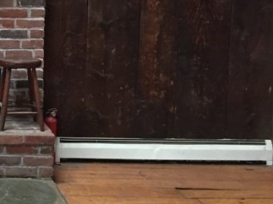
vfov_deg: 16.0
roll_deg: +0.0
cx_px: -104
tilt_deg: -7.1
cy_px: 46
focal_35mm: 92
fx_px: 725
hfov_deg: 19.3
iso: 250
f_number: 2.2
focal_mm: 4.15
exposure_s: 1/24
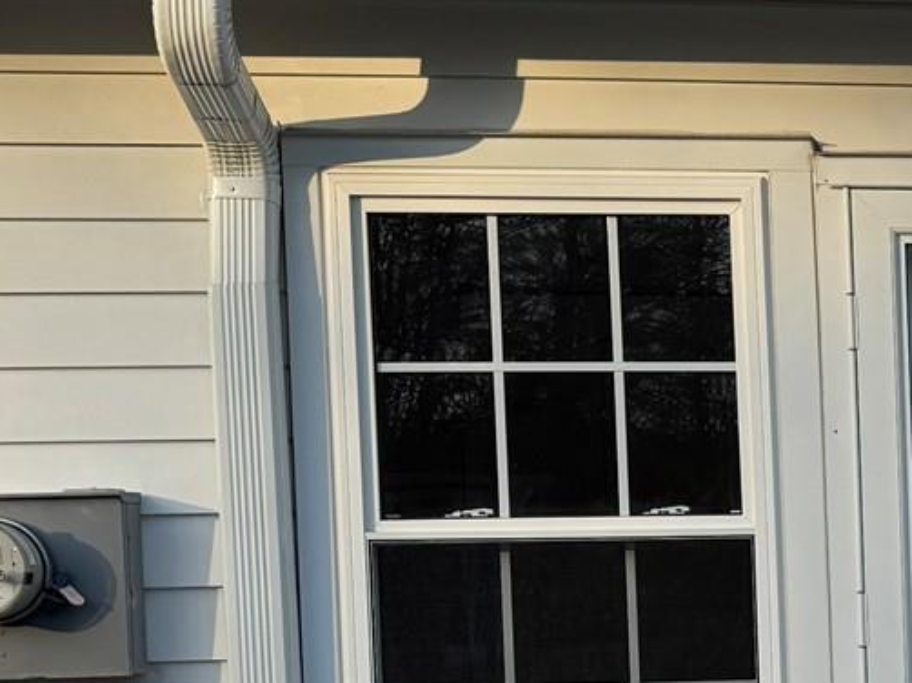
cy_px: 696
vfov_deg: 14.8
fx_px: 2581
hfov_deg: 17.9
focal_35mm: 98
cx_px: 1361
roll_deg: +1.8
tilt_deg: -2.9
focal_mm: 6.76
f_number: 1.78
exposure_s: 1/2105
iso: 80
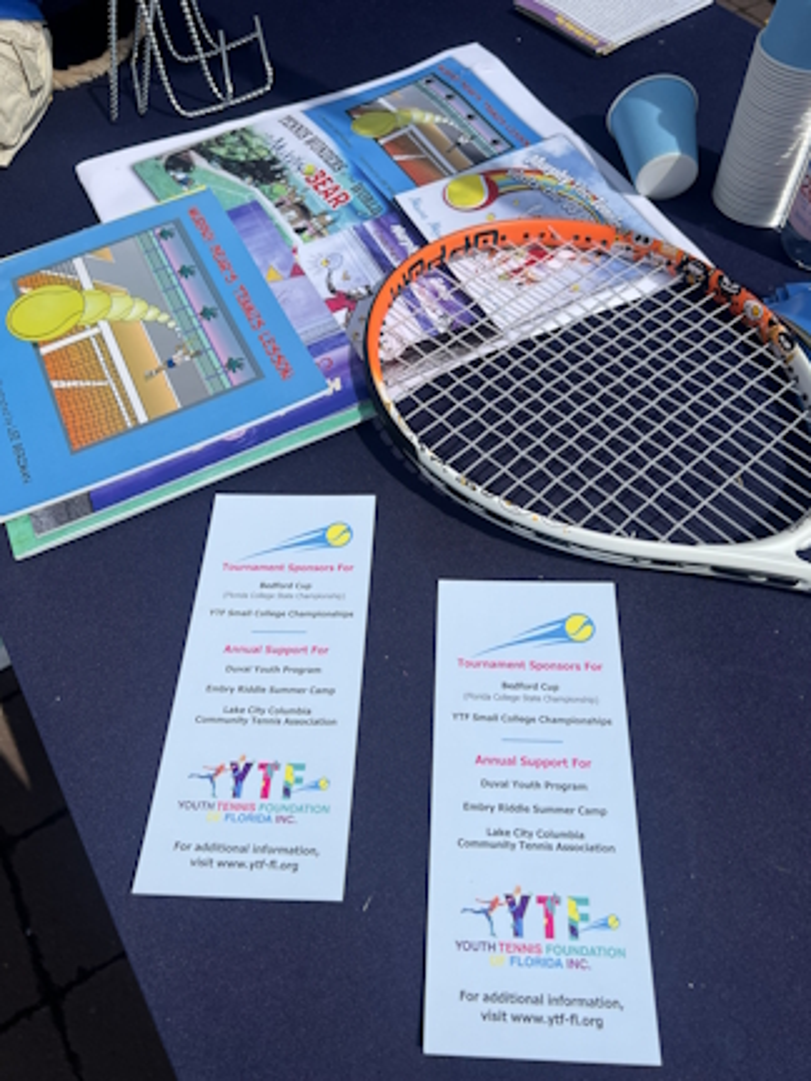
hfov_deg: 53.1
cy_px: 540
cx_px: 406
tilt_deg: -54.5
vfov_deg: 67.3
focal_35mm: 26
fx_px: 812
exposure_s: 1/8696
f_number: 1.5
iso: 50
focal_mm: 5.7
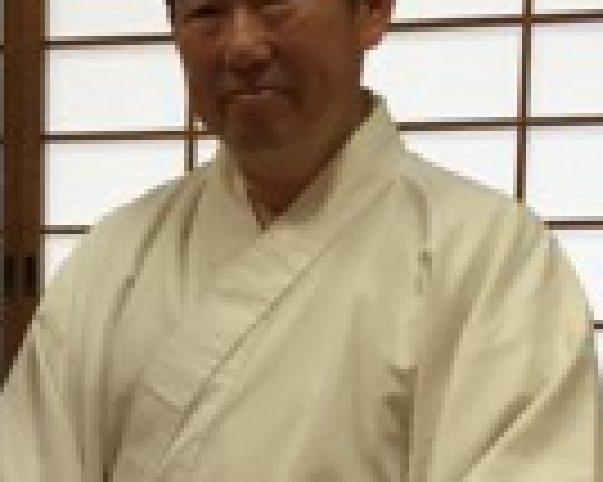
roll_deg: +0.2
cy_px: 477
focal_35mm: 95
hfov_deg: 19.6
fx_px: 1694
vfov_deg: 15.9
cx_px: 0
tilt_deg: -5.4
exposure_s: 1/30
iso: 64
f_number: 2.2
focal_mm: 4.15
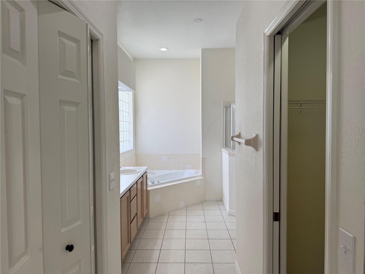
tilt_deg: -1.2
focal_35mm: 24
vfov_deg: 56.8
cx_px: 182
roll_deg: +0.3
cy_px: 137
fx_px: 253
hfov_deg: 71.6
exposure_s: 1/197
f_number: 1.78
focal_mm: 6.76
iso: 64
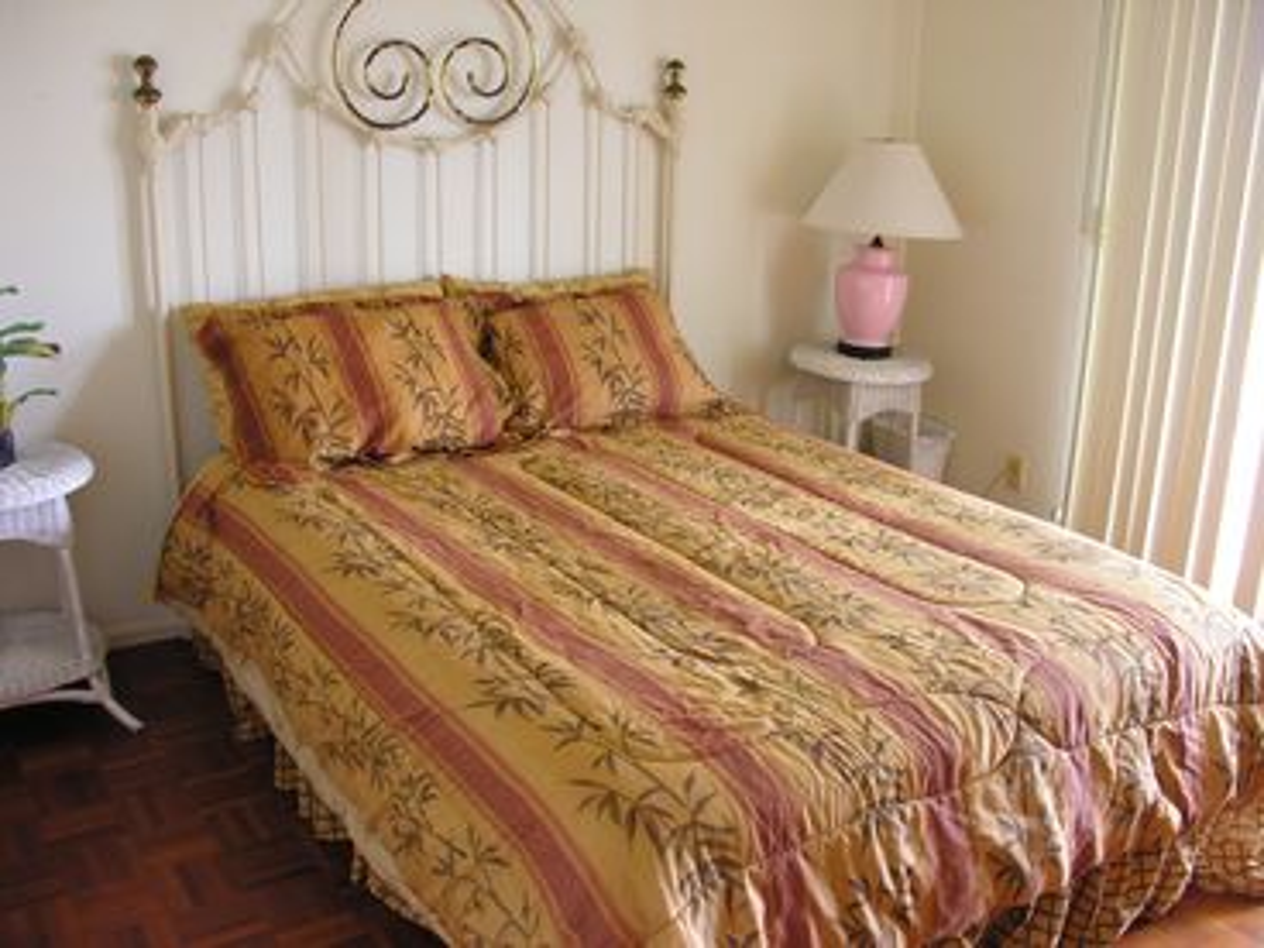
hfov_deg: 52.6
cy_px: 474
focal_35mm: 35
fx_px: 1278
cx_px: 632
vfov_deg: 40.7
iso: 98
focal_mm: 8.9
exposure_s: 1/3.7
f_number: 2.8
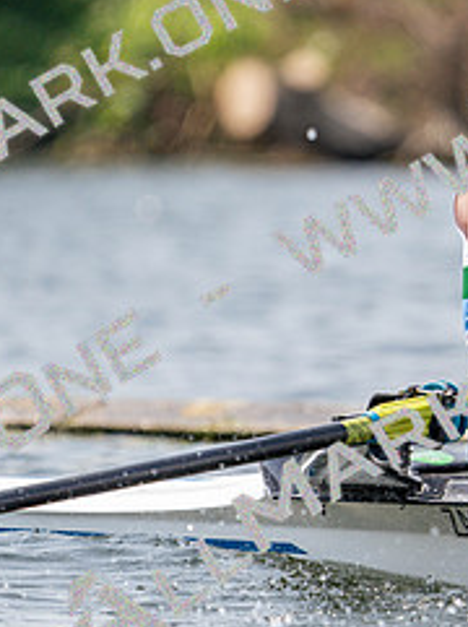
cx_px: 595
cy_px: 282
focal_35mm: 997
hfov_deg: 1.5
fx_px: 18020
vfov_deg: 2.0
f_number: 6.3
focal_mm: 430
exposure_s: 1/1600
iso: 250
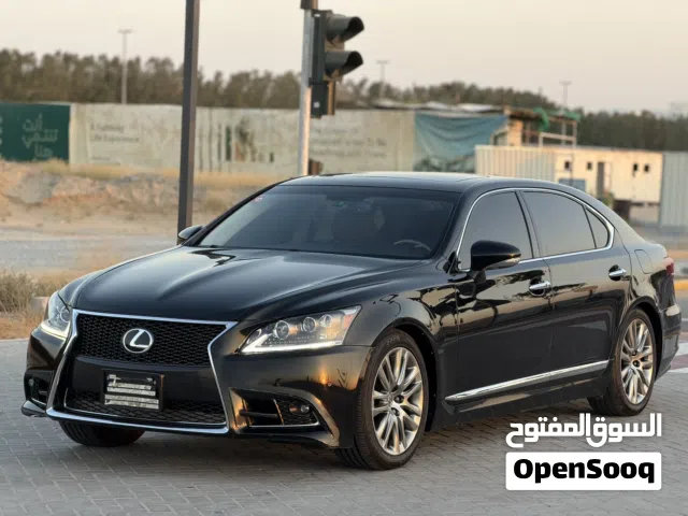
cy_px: 258
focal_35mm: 100
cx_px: 344
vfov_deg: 14.8
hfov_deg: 19.6
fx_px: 1988
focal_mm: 16.89
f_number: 2.8
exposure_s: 1/121
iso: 80
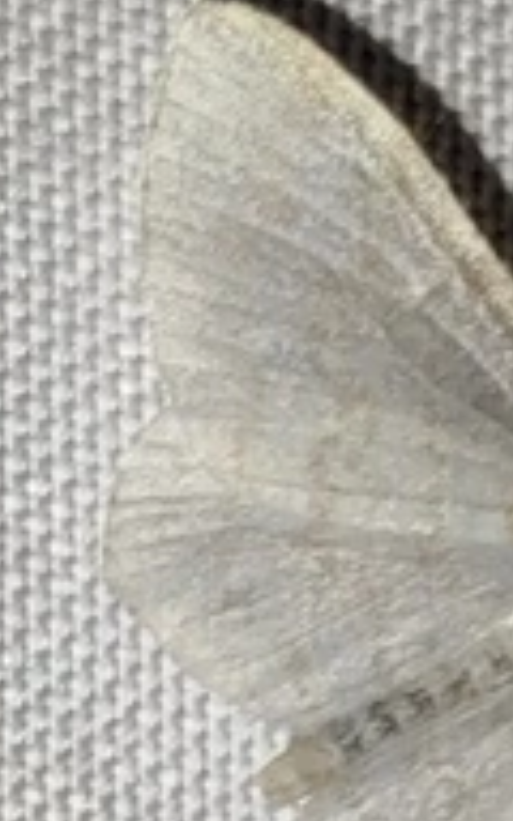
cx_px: 415
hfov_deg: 5.0
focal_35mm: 262
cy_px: 684
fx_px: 5861
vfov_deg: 8.0
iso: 50
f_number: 1.7
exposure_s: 1/50
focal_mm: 5.31
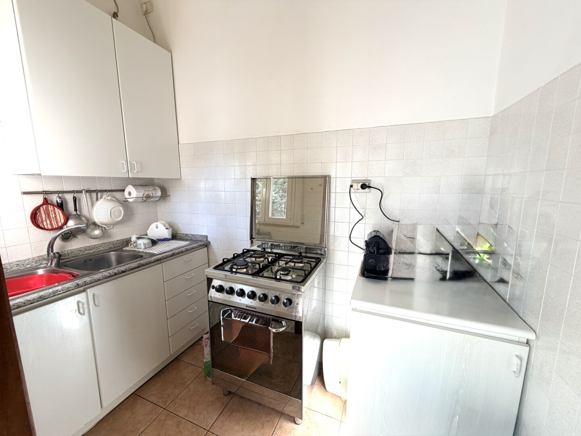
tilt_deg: -6.9
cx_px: 290
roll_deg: +0.2
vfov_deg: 85.7
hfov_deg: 102.1
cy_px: 218
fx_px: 235
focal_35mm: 14
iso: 80
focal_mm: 2.22
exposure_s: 1/121
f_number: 2.2
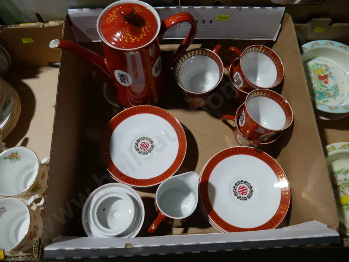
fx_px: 282
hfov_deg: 63.4
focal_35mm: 28
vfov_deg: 49.7
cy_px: 131
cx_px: 174
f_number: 3.5
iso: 200
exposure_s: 1/100
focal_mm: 14
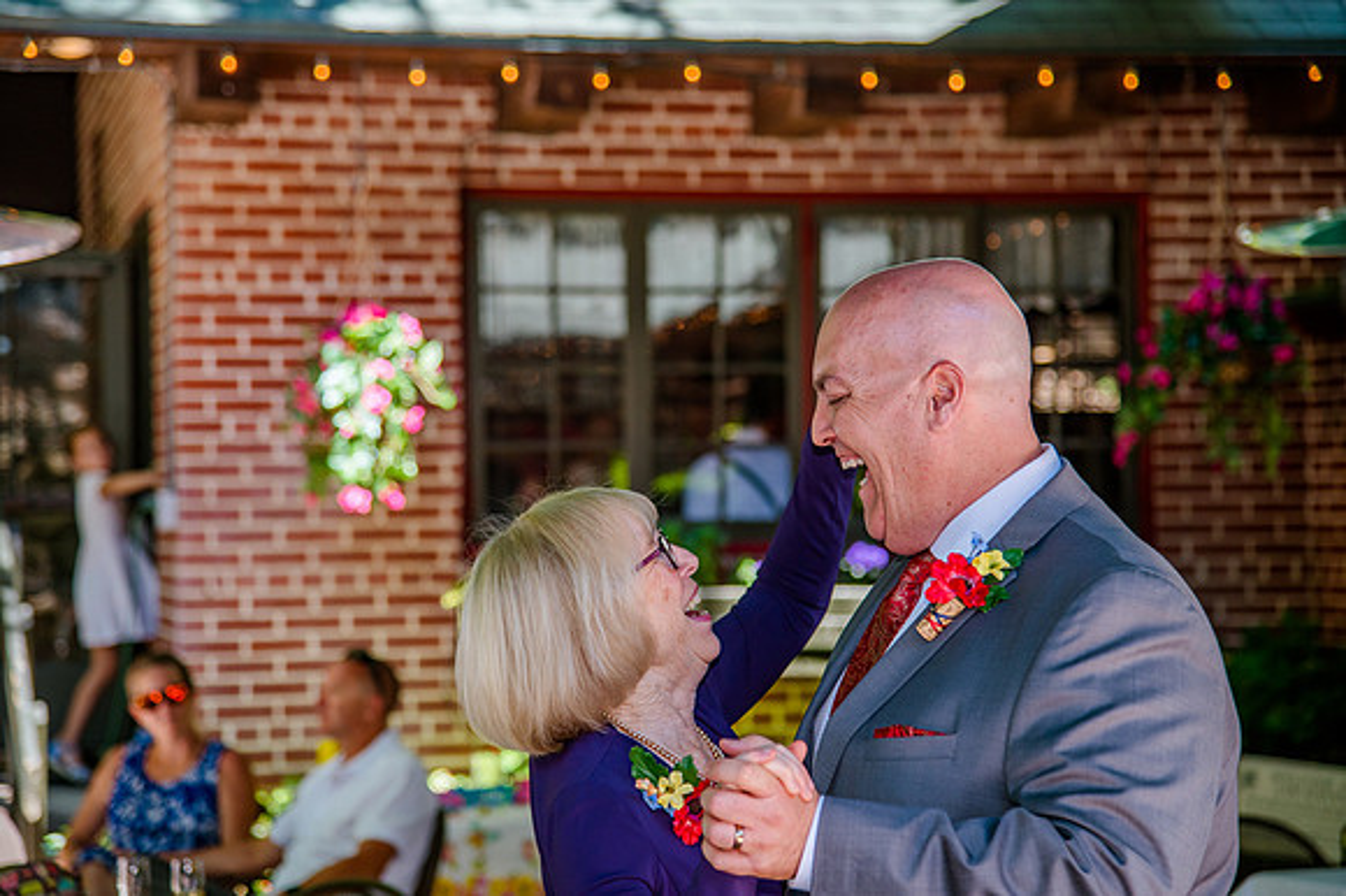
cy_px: 448
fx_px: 3713
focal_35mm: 99
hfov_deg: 20.5
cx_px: 673
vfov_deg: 13.8
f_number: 4.5
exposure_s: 1/320
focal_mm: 95
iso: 320
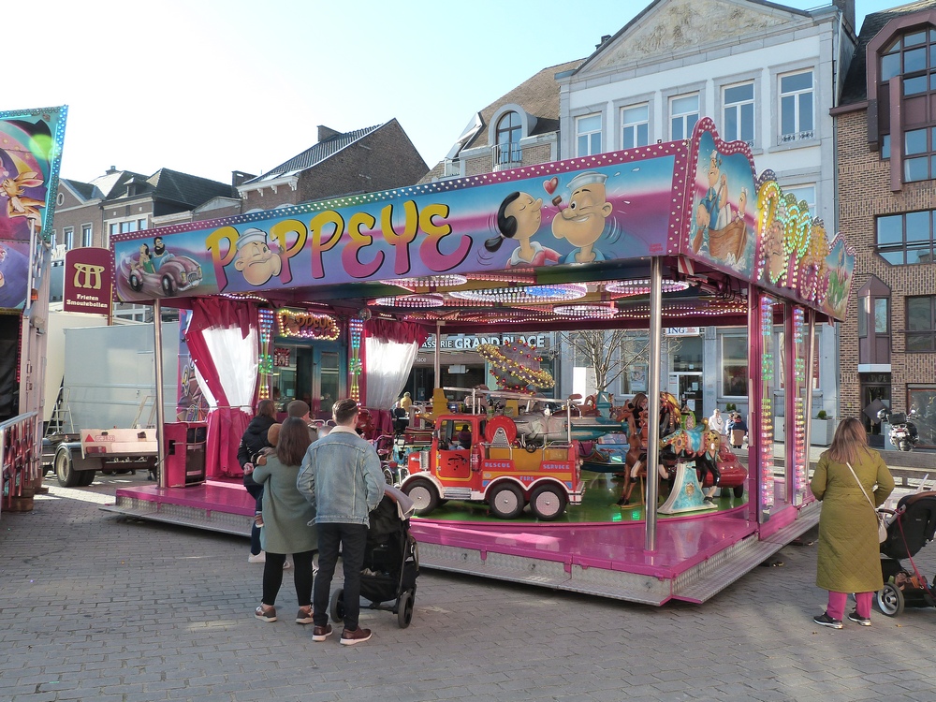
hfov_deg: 61.7
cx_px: 468
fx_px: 784
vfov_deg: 48.2
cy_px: 351
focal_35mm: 29
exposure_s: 1/250
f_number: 4
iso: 160
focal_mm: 5.1
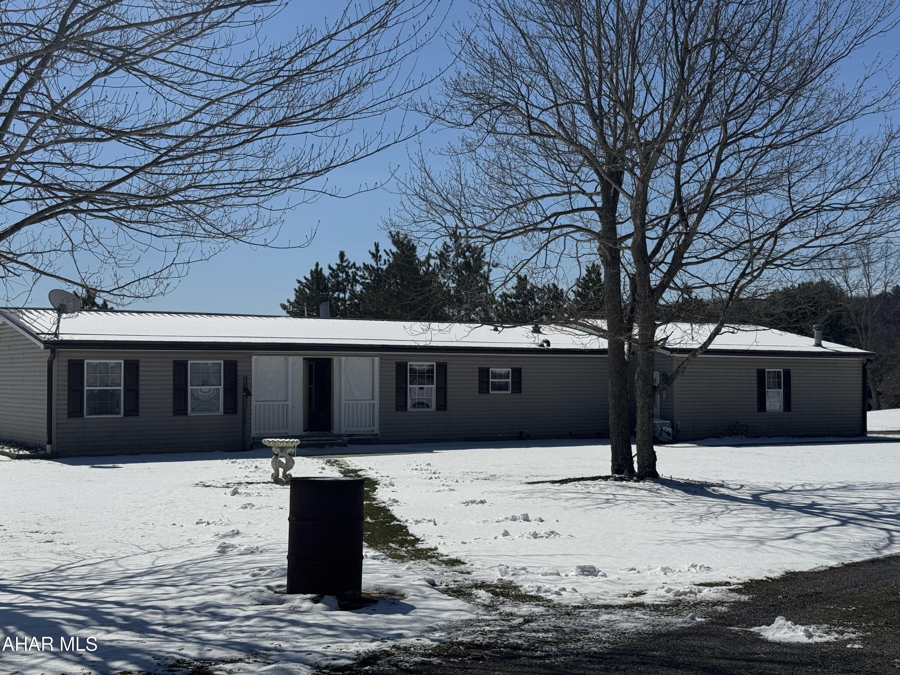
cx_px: 450
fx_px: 1248
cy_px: 338
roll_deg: -0.2
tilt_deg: +1.6
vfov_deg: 30.3
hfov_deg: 39.7
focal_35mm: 48
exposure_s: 1/15385
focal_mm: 6.76
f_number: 1.78
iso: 64
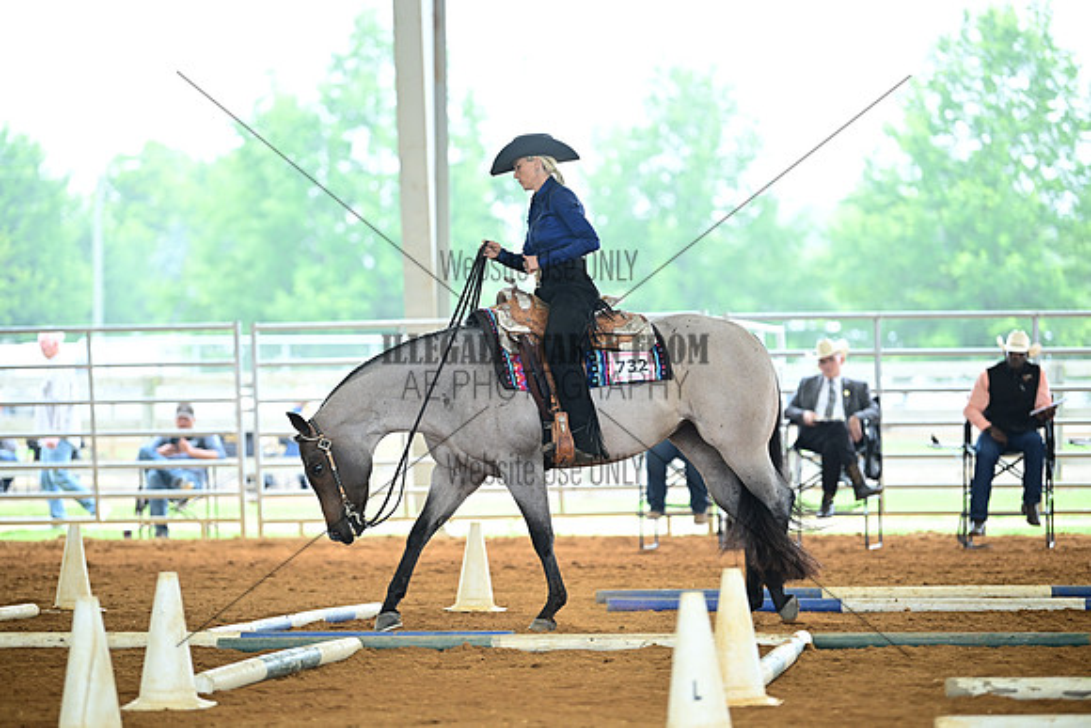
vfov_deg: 7.9
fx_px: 5304
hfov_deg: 11.7
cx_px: 546
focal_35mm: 175
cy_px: 364
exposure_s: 1/309
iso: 640
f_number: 2.8
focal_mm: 175
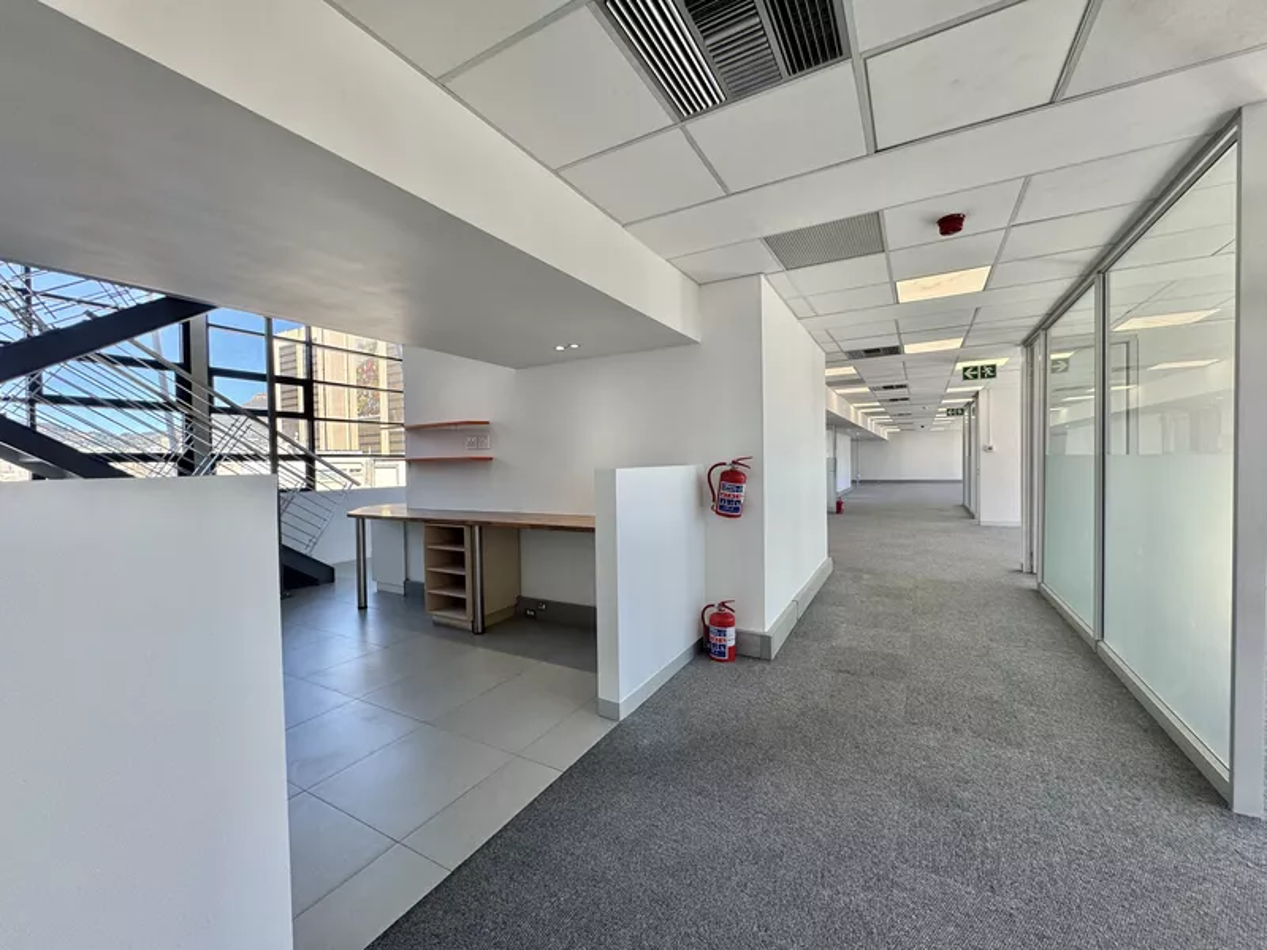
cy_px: 475
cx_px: 634
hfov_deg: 102.1
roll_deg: +1.2
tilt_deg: -1.1
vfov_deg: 85.7
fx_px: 512
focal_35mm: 14
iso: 40
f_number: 2.2
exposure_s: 1/145
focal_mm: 2.22
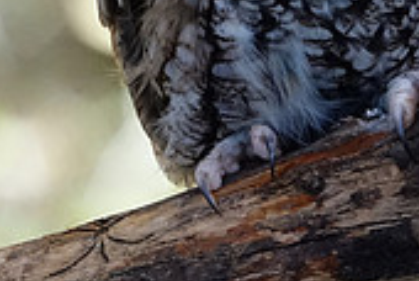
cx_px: -49
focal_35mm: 985
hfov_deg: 2.1
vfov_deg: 1.4
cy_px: -124
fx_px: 11484
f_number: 5
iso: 1600
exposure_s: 1/320
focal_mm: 105.83
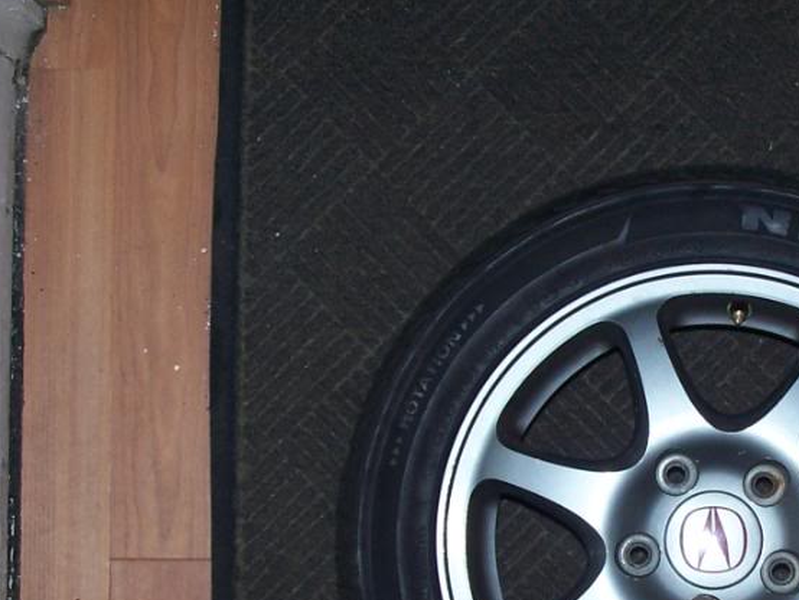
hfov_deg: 17.8
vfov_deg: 13.5
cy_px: 529
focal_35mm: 109
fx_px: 2517
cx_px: 715
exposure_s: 1/60
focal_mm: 9.8
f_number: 3.2
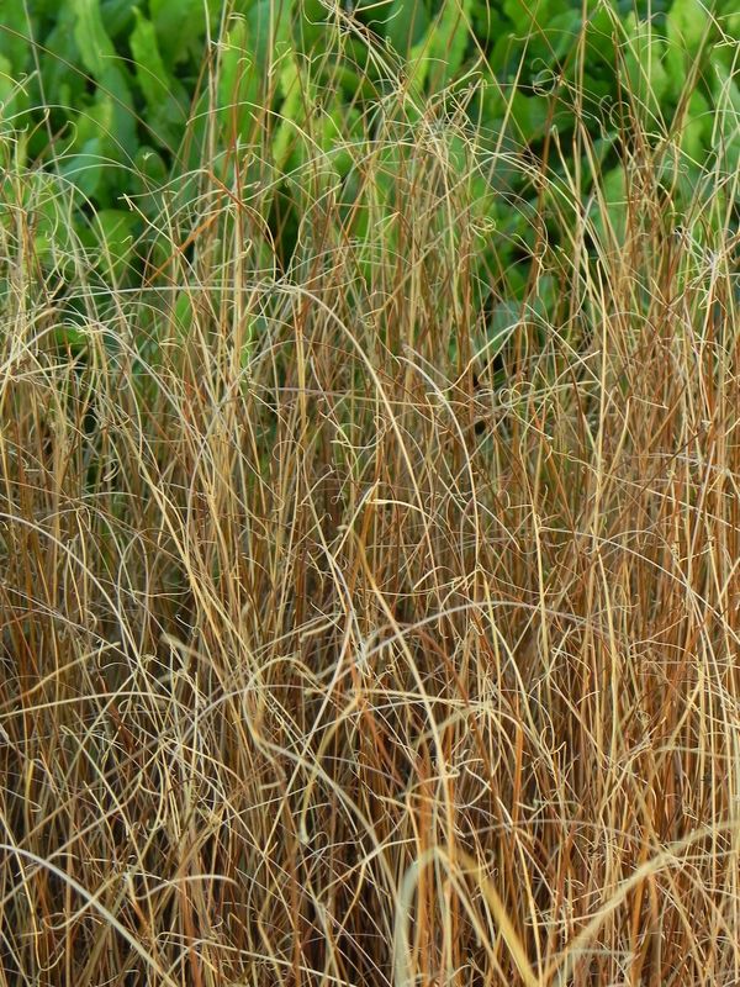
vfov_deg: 15.3
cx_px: 370
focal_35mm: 129
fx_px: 3677
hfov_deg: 11.5
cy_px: 494
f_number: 5
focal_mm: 23
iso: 160
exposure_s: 1/50
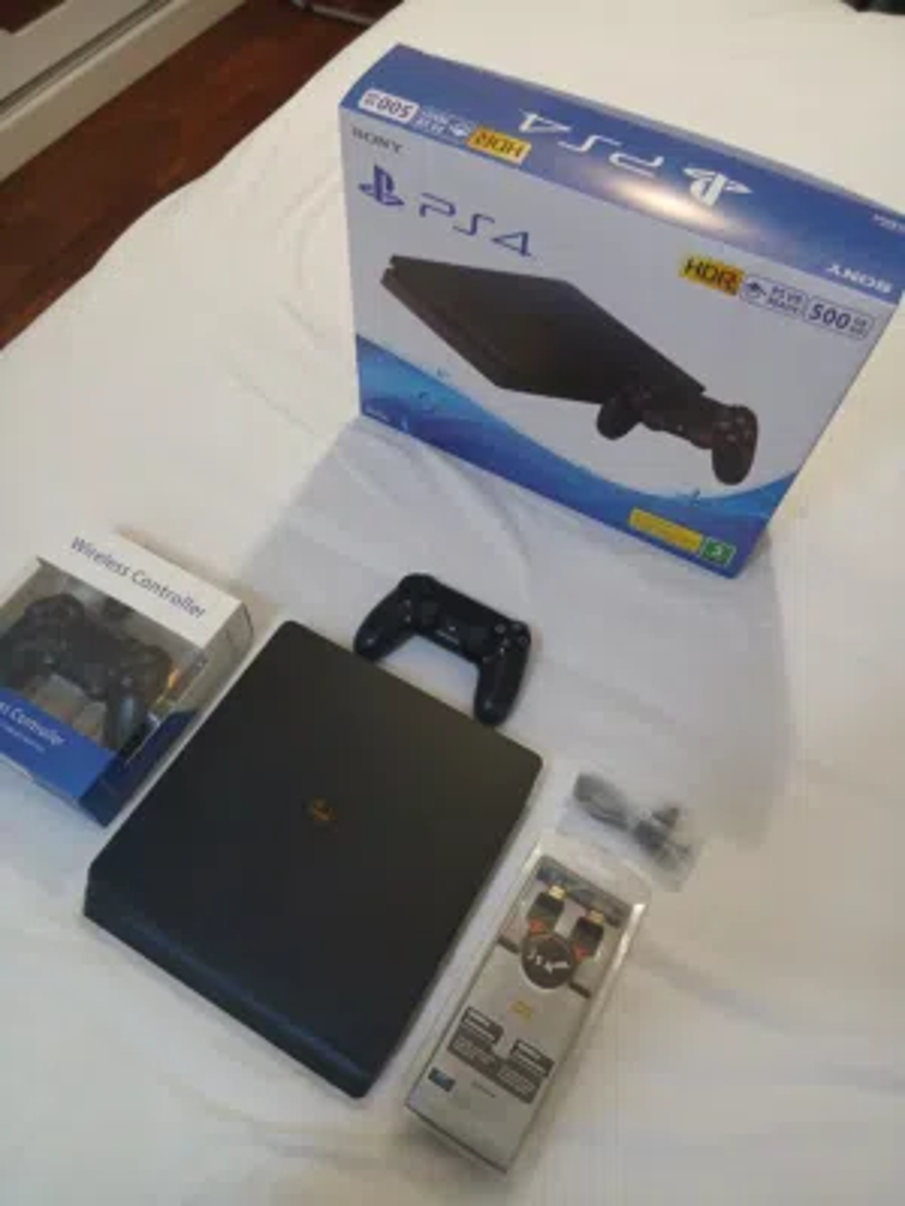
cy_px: 603
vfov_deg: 67.3
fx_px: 906
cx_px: 452
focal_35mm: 26
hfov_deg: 53.1
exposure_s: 1/24
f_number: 1.8
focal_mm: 3.98
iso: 400
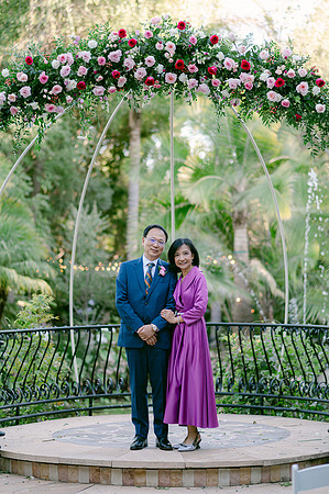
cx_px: 164
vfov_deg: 23.9
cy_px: 247
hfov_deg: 16.0
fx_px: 1168
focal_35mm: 85
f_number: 2
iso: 250
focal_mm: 85
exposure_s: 1/250
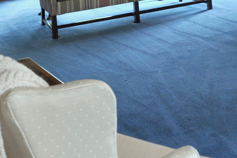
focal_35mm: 87
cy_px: -89
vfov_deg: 14.5
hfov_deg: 22.5
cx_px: 238
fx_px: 573
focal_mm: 18
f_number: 5
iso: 400
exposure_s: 1/100
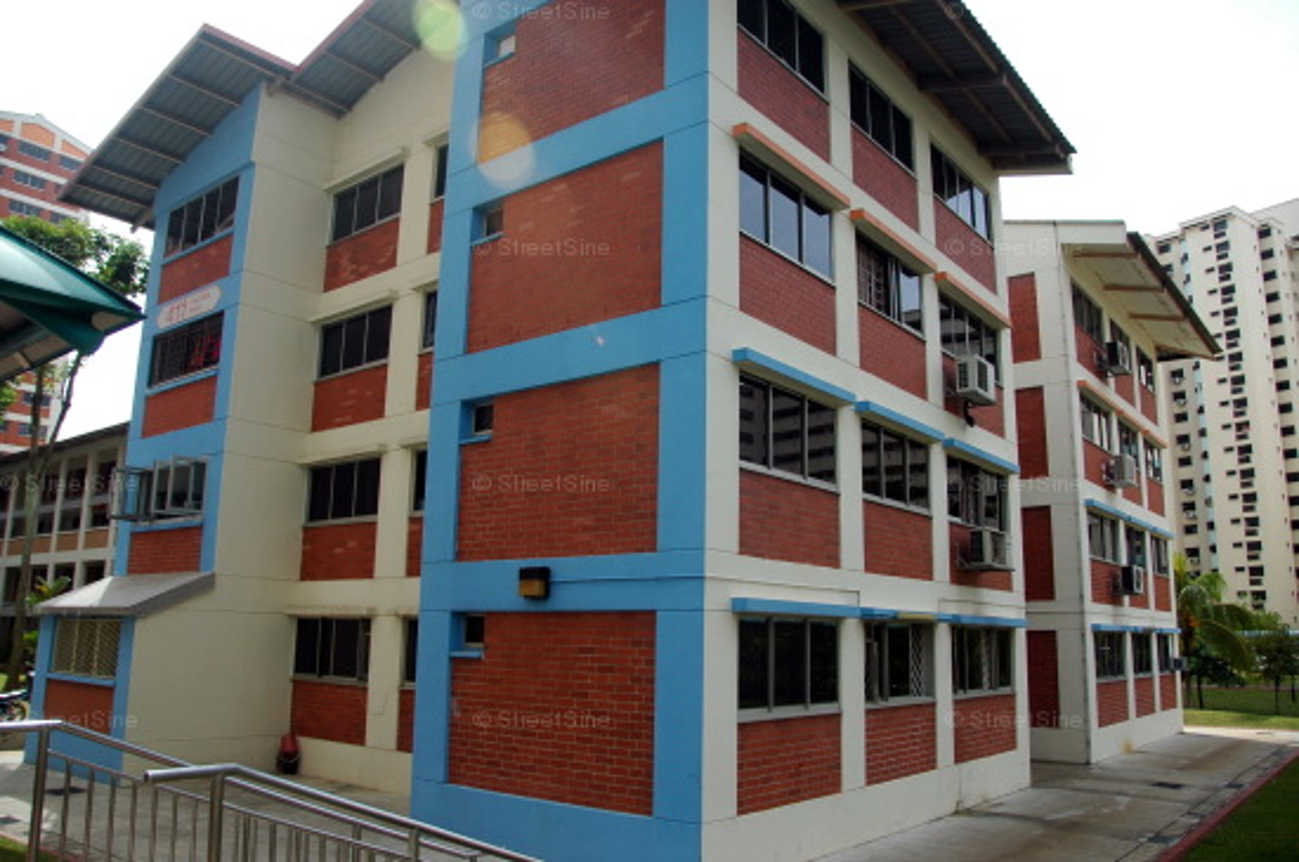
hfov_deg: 67.5
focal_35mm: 27
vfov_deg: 47.8
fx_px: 973
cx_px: 650
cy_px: 431
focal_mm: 18
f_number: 3.5
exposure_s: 1/1250
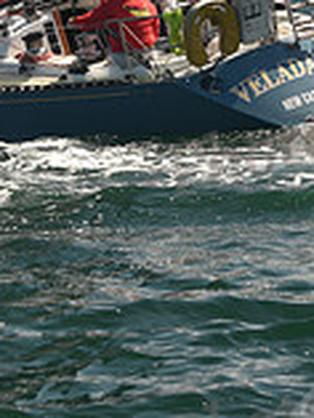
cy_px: 28
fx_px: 3007
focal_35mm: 249
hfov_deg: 6.0
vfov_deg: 7.9
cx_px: 32
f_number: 5.6
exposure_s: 1/640
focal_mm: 70
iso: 250
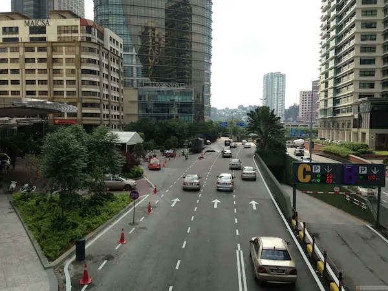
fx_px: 370
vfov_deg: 42.9
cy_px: 146
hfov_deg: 55.4
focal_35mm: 33
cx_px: 194
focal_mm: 4.13
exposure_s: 1/583
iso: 50
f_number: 2.4
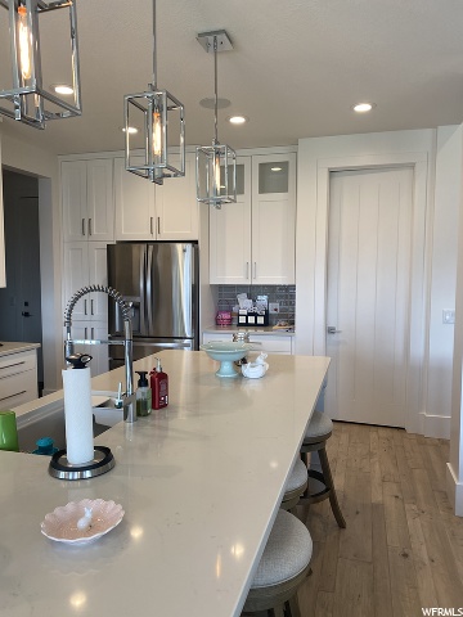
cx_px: 232
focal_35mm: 26
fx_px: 464
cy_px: 308
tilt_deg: -4.7
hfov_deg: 53.1
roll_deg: -0.7
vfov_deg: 67.3
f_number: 1.8
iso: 64
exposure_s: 1/120
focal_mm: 4.25
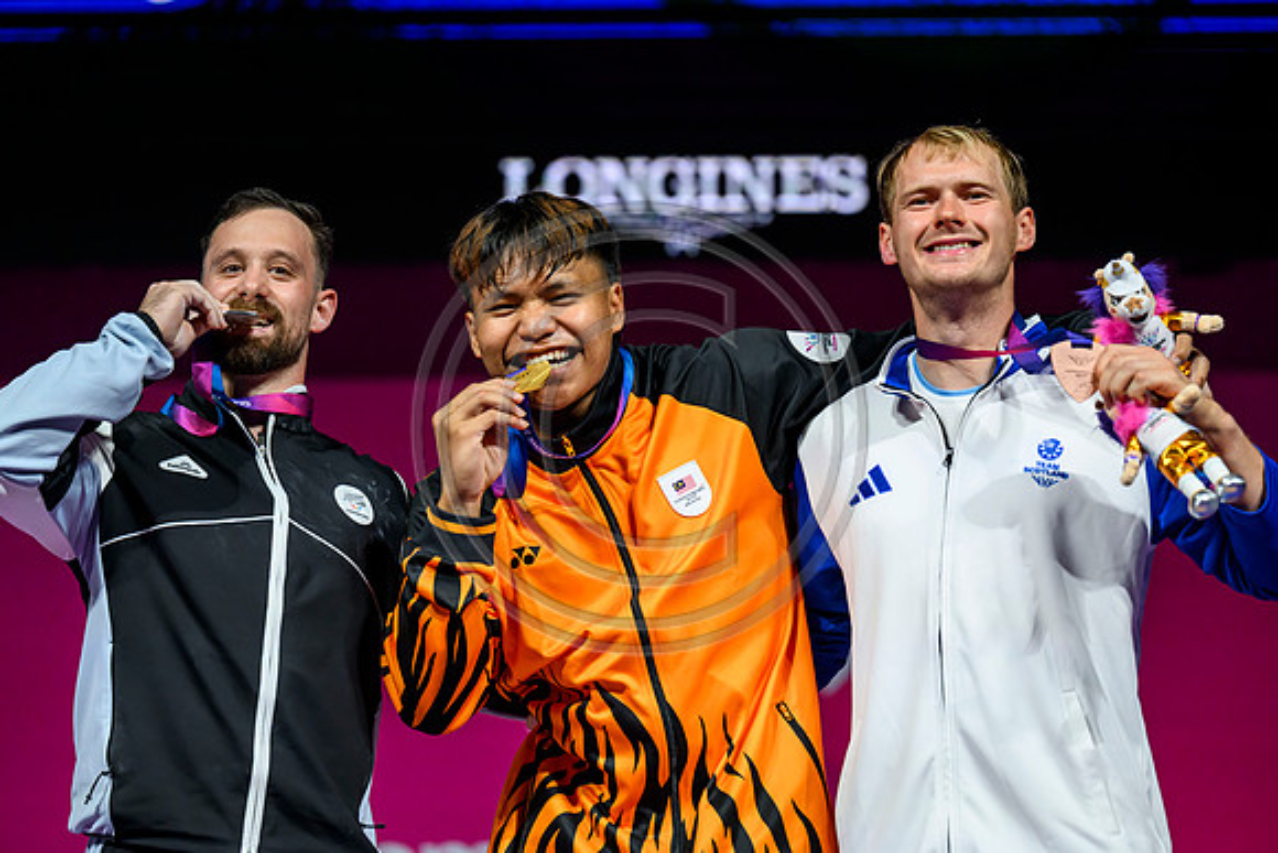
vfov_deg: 7.9
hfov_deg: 11.7
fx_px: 6214
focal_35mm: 175
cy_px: 426
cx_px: 639
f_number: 3.2
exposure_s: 1/1250
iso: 2500
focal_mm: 175
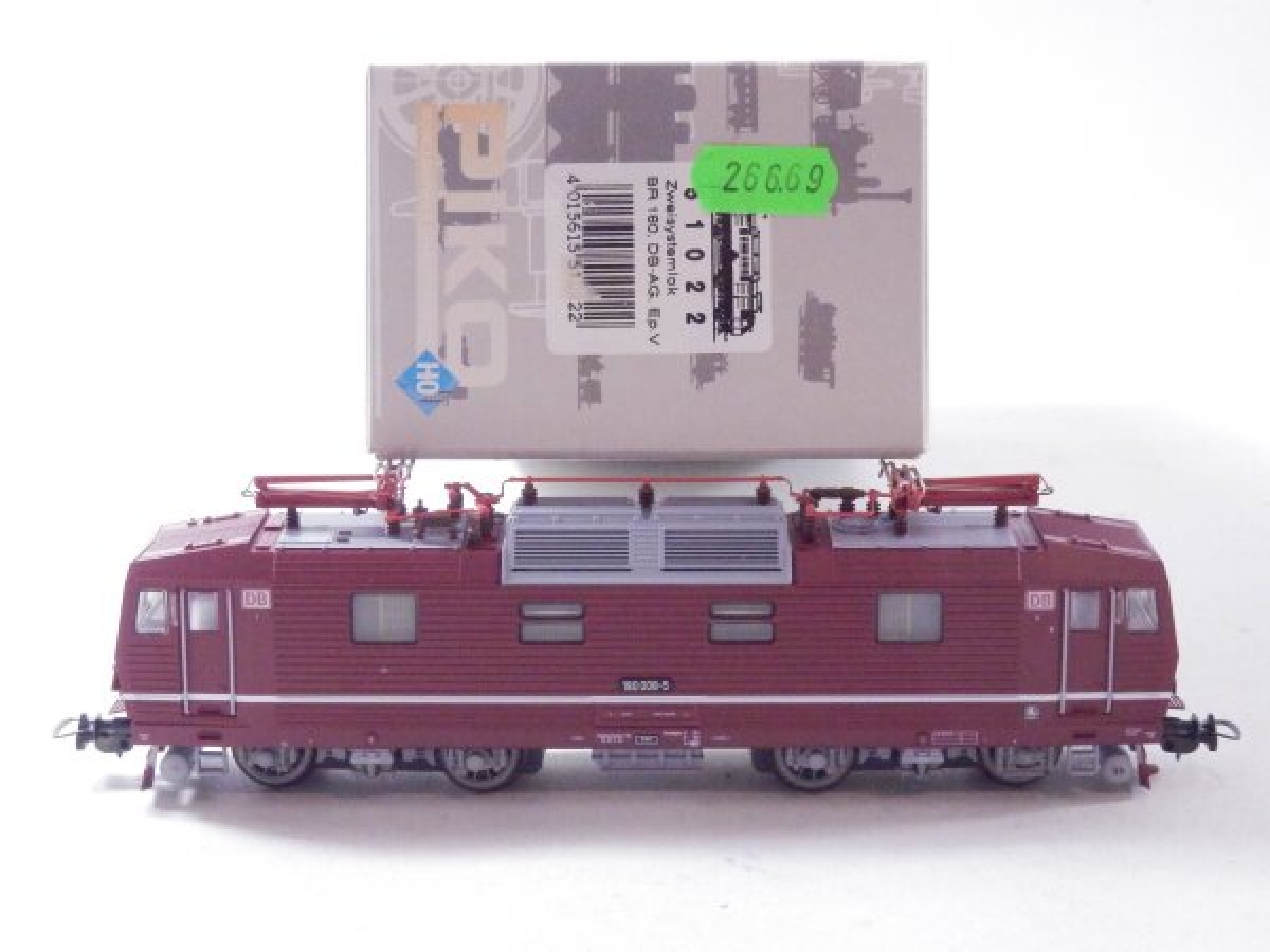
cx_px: 635
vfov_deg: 22.3
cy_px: 476
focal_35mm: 66
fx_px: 2421
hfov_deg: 29.4
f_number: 4.4
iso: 2000
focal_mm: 11.9
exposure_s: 1/160
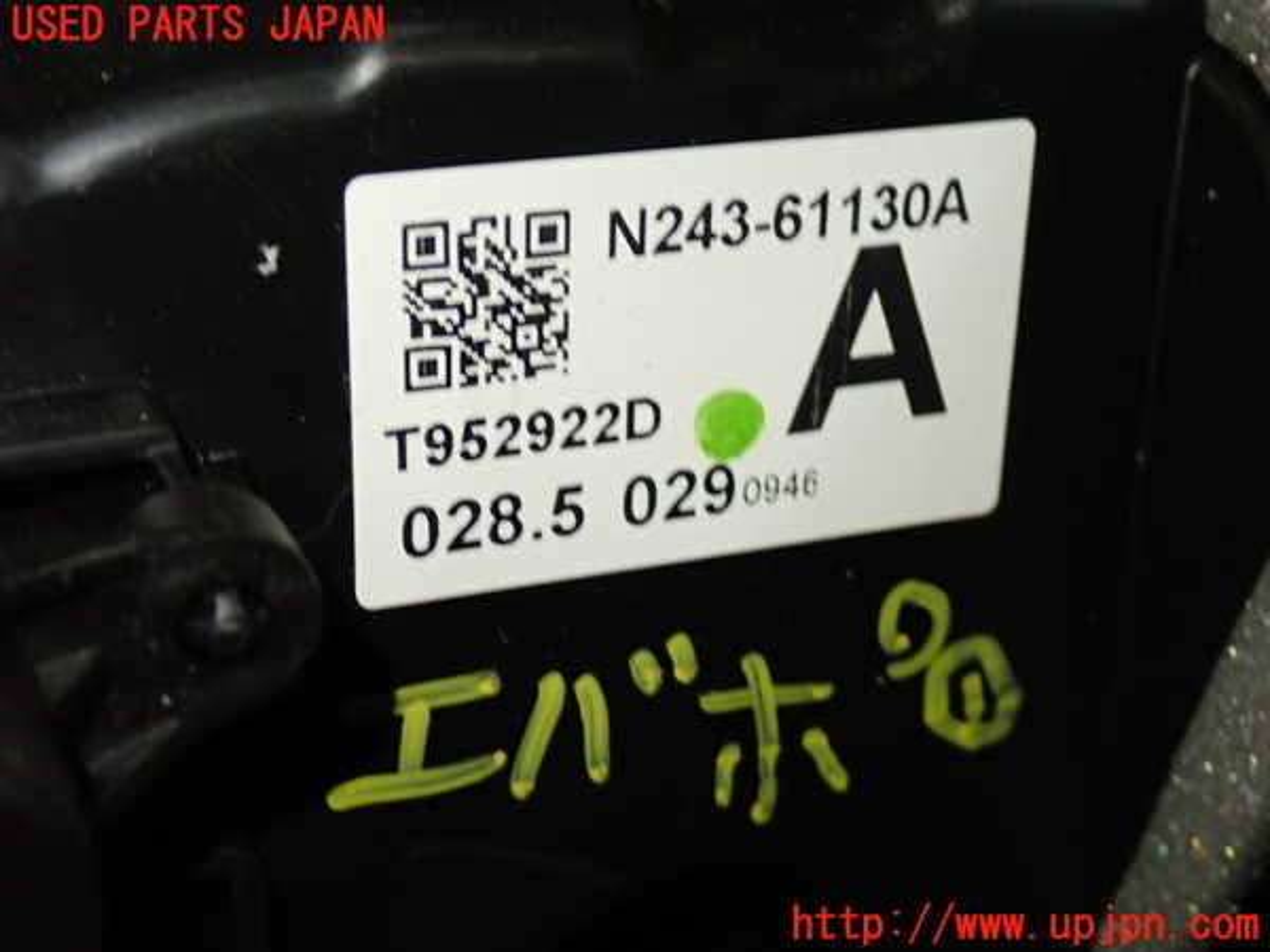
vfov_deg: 25.2
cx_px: 635
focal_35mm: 58
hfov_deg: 33.2
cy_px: 476
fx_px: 2128
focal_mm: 10.35
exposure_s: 1/60
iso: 500
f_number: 3.5
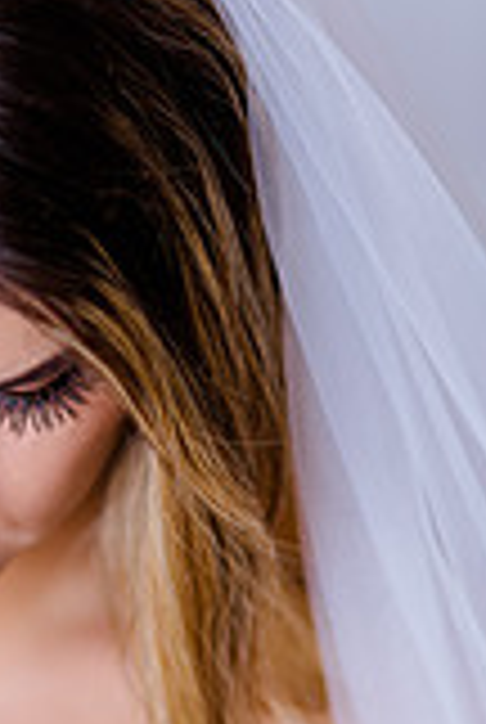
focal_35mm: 293
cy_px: 742
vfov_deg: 7.0
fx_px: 5907
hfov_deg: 4.7
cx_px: -99
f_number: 2
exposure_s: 1/200
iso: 100
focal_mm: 105
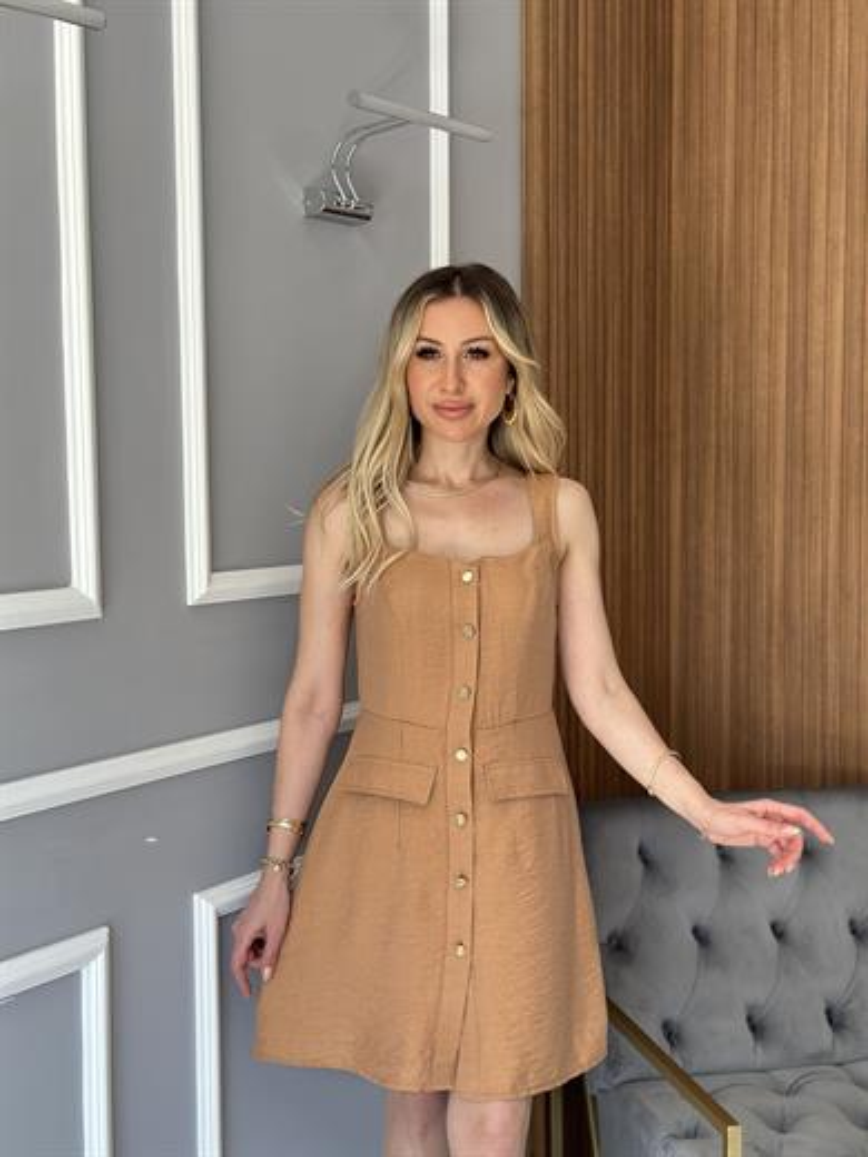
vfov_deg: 39.7
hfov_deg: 30.3
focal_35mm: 48
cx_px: 434
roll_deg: +0.2
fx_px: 1605
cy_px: 578
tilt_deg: -4.8
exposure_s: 1/166
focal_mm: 6.86
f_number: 1.78
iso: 100
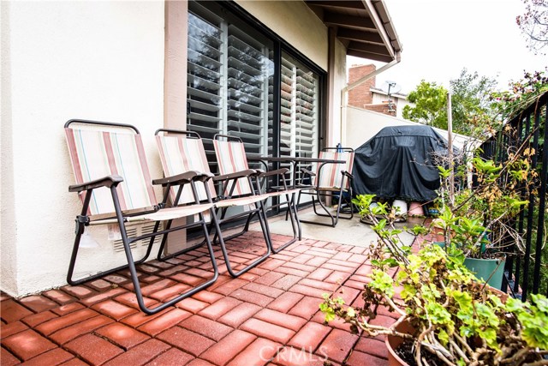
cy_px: 183
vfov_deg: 62.0
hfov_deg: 84.0
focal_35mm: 20
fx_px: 304
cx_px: 274
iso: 100
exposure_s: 1/30
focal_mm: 20
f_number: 9
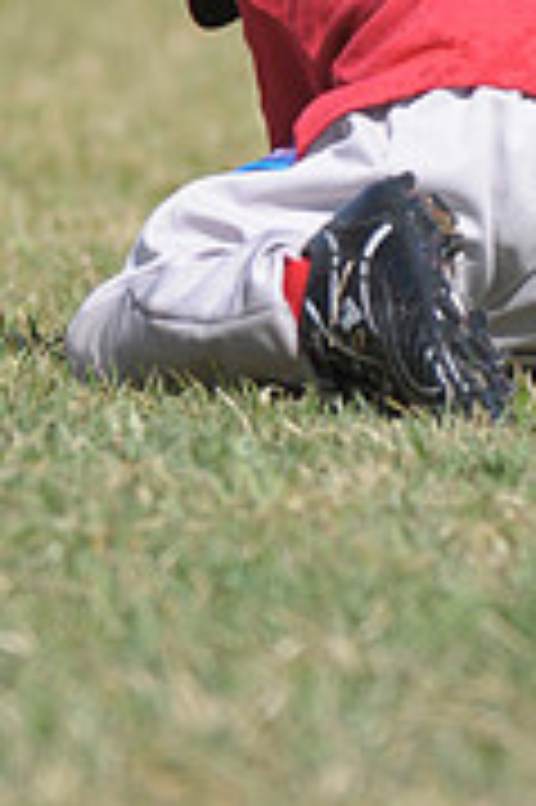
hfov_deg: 1.4
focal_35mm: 973
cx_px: 399
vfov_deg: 2.1
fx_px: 21771
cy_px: -351
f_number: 4.5
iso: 400
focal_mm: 200
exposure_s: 1/2000
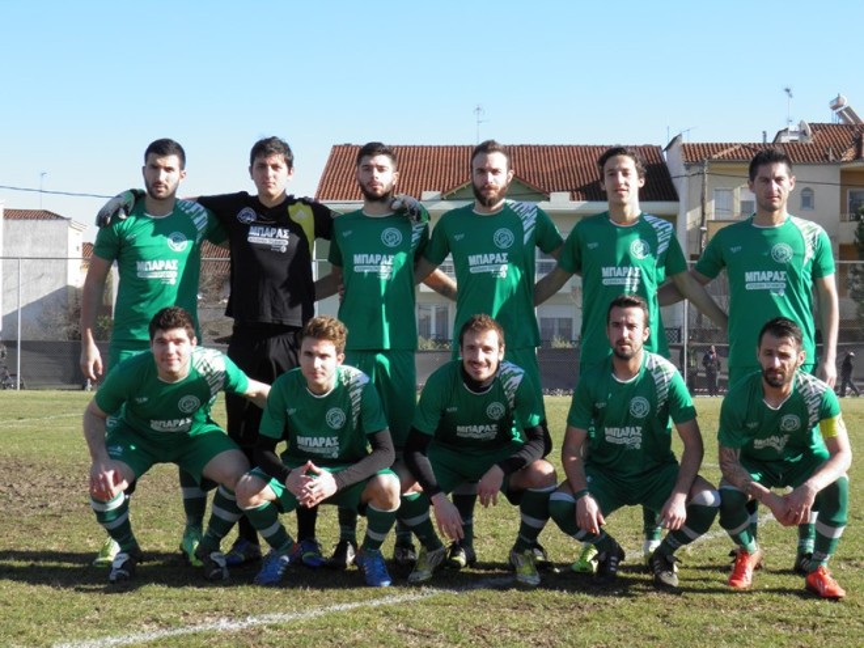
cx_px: 432
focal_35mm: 62
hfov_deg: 31.2
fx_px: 1547
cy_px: 324
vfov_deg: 23.7
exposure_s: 1/125
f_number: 6
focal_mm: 11.2
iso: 50
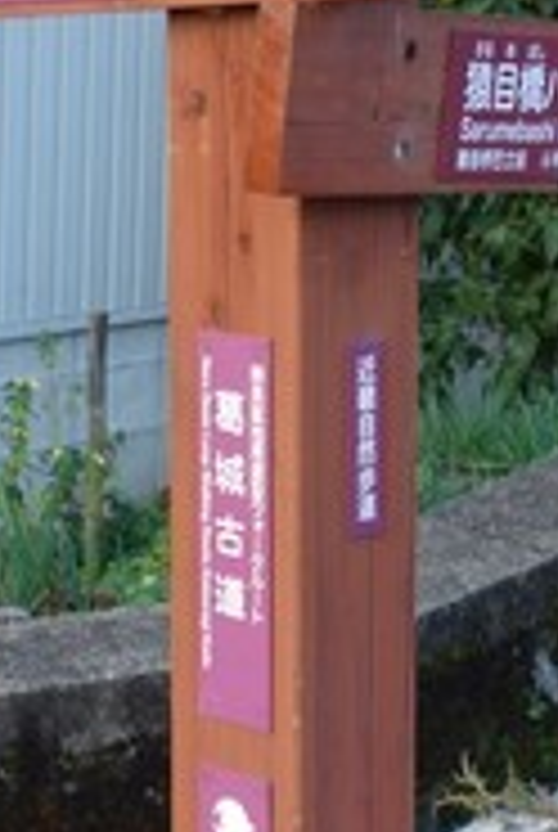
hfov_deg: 11.6
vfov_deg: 17.1
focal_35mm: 119
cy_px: 306
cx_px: 320
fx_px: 2756
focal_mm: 18.23
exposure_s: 1/80
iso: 125
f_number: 3.2
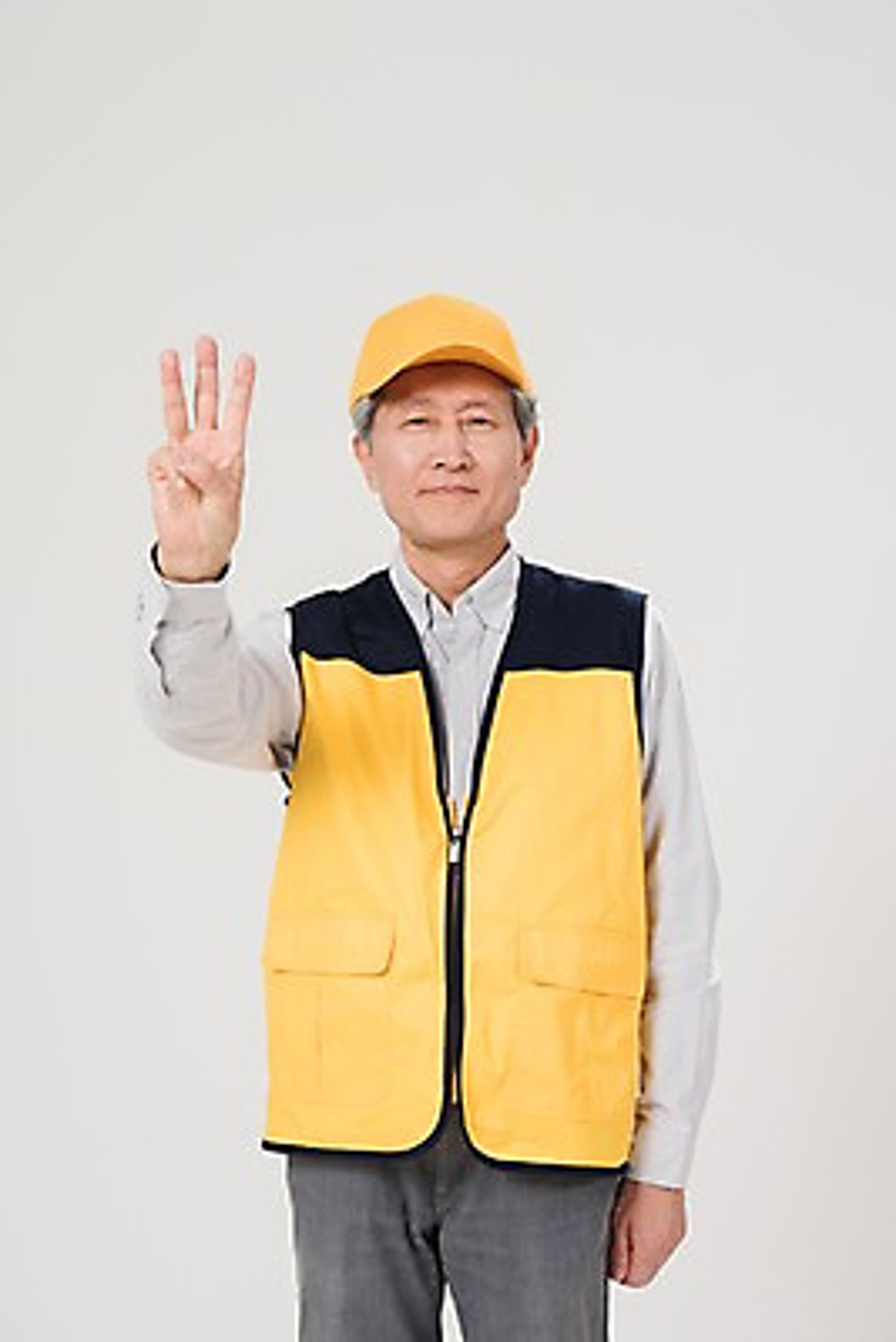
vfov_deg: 28.8
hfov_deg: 19.5
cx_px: 448
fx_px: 2611
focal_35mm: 70
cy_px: 671
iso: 100
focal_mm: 70
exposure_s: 1/125
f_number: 11
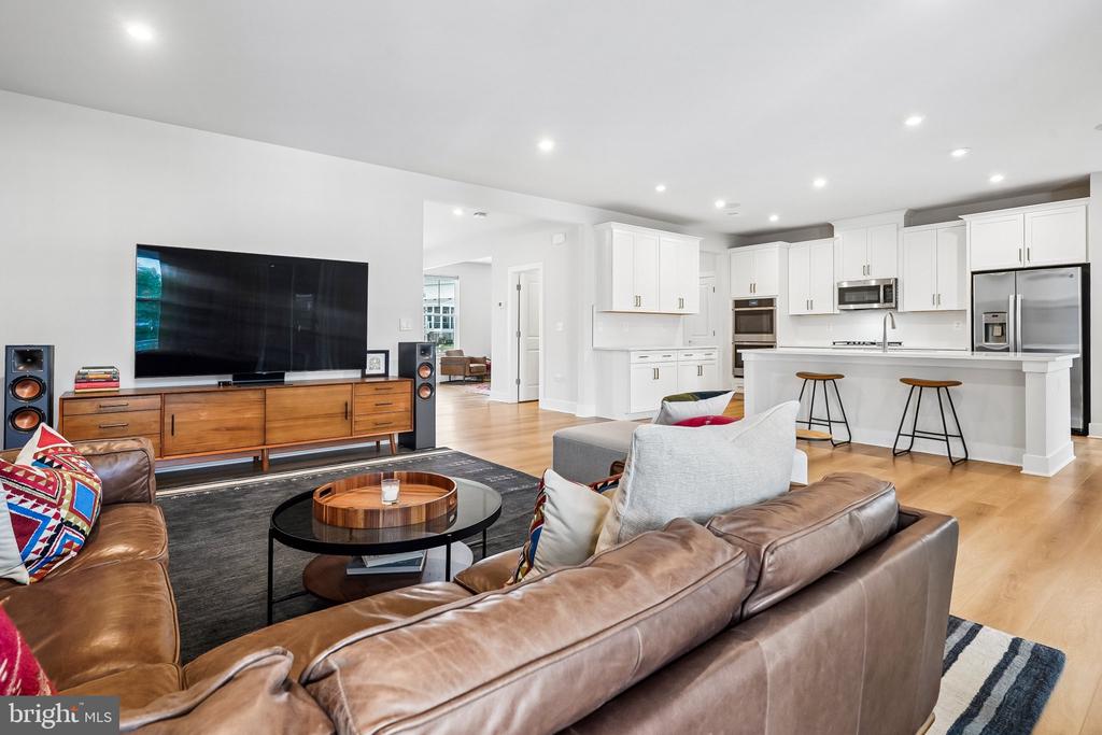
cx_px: 551
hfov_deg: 93.3
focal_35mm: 17
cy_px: 368
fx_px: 520
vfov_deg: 70.5
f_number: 8
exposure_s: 1/20
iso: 640
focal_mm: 17
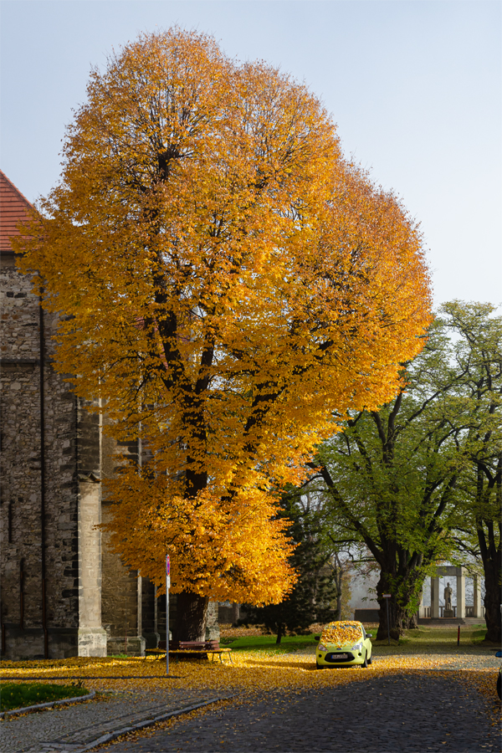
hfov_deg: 28.9
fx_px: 973
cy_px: 376
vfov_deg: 42.3
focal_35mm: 46
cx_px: 251
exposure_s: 1/400
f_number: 8
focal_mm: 31
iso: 200
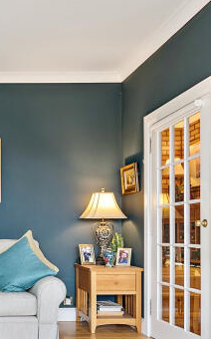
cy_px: 233
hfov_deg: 26.7
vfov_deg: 45.3
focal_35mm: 43
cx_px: -38
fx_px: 396
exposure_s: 1/50
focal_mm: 14
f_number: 4
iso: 400
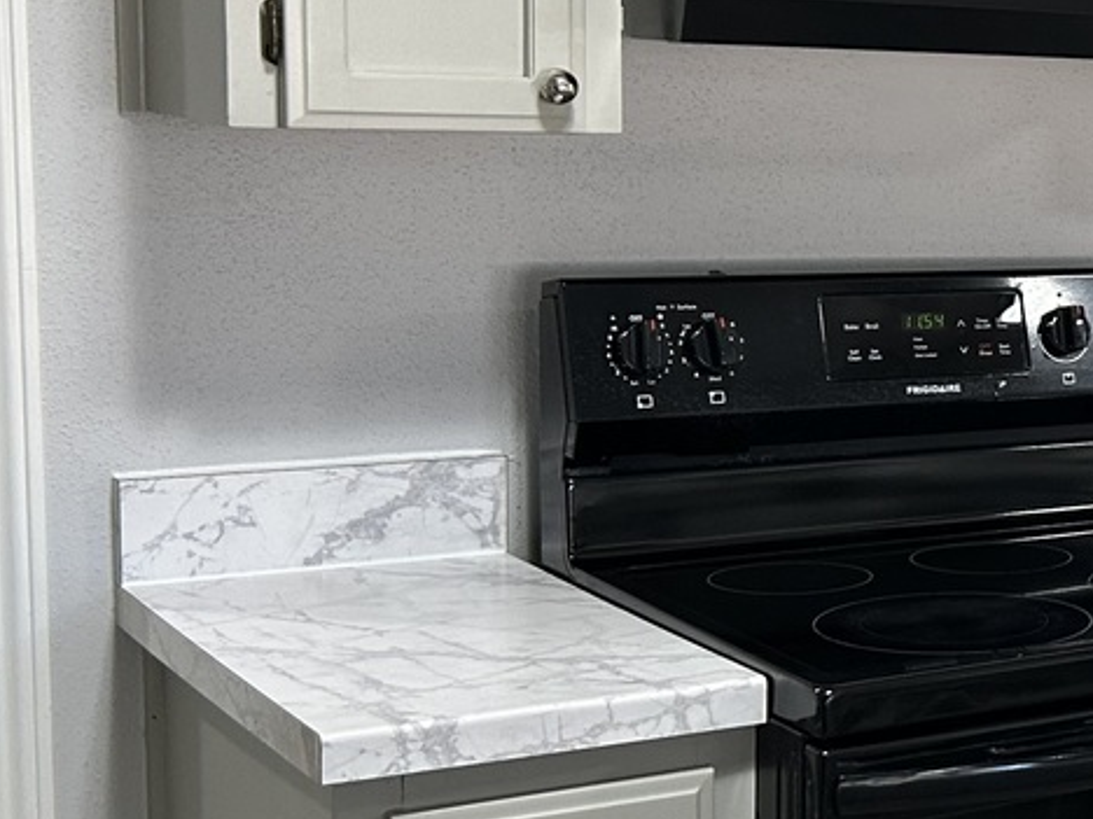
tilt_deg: -6.2
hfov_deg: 21.2
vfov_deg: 18.4
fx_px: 2526
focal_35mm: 80
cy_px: 411
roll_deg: -1.8
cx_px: 1555
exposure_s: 1/60
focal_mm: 5.7
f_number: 1.5
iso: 125
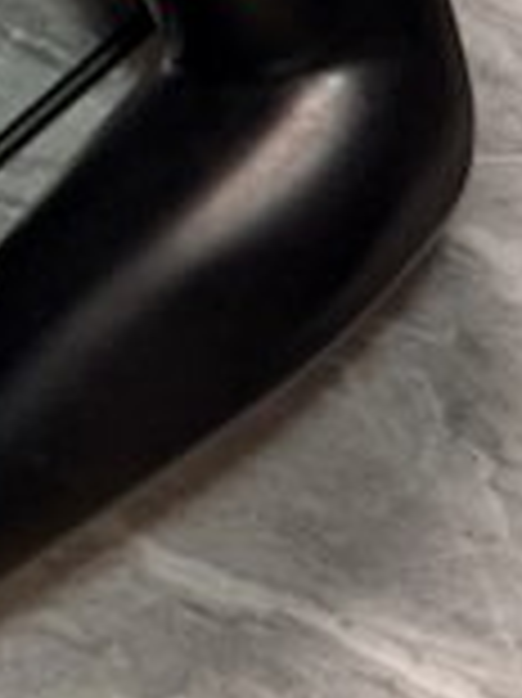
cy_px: -74
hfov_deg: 10.1
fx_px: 2658
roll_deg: -0.6
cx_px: -608
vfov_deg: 14.6
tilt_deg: -0.7
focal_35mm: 132
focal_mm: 6.76
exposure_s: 1/100
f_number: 1.78
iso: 200
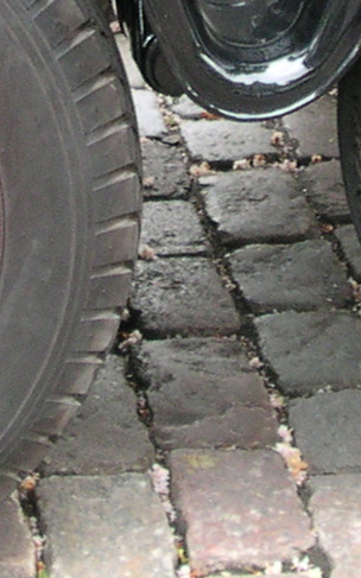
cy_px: -26
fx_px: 2600
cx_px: 151
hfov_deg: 7.9
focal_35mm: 165
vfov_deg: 12.5
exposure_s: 1/34.7
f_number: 2.7
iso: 100
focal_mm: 5.6
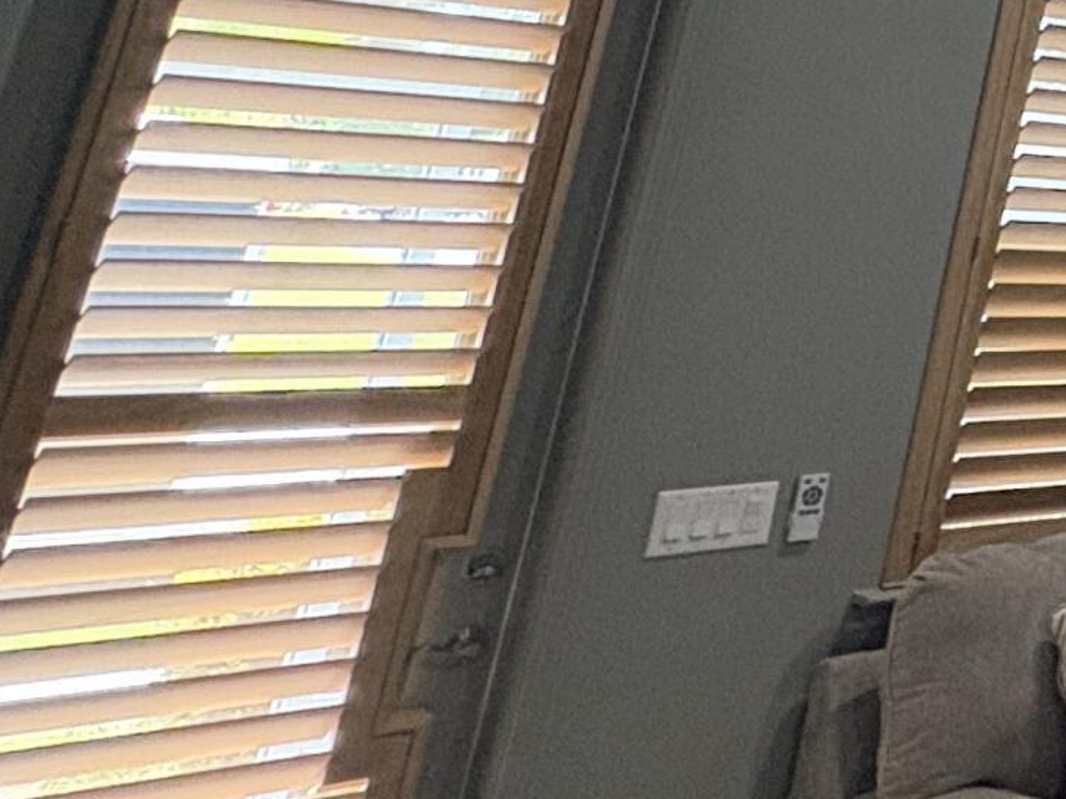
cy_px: -200
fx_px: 1786
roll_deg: -2.8
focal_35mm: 58
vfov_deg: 22.8
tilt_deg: +14.9
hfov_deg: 20.0
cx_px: 2058
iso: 320
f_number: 2.2
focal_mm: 2.22
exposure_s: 1/60
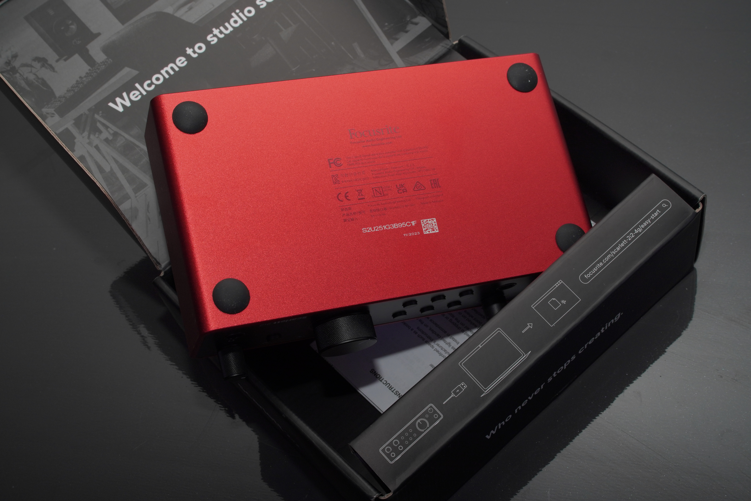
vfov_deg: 25.8
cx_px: 376
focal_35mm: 52
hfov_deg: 37.9
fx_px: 1095
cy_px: 250
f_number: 11
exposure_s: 1/200
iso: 250
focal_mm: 35
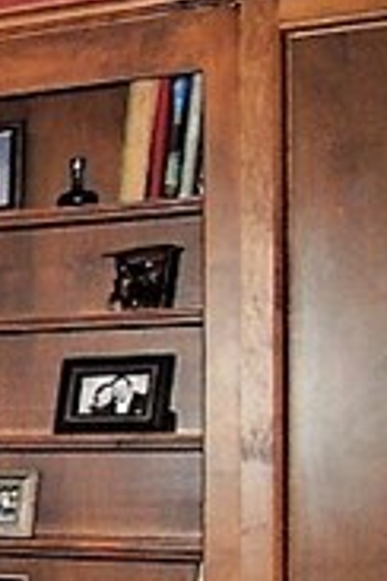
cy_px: 414
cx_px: -960
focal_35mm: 89
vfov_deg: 22.7
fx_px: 1435
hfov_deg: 9.4
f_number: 5.6
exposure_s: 1/60
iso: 400
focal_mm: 10
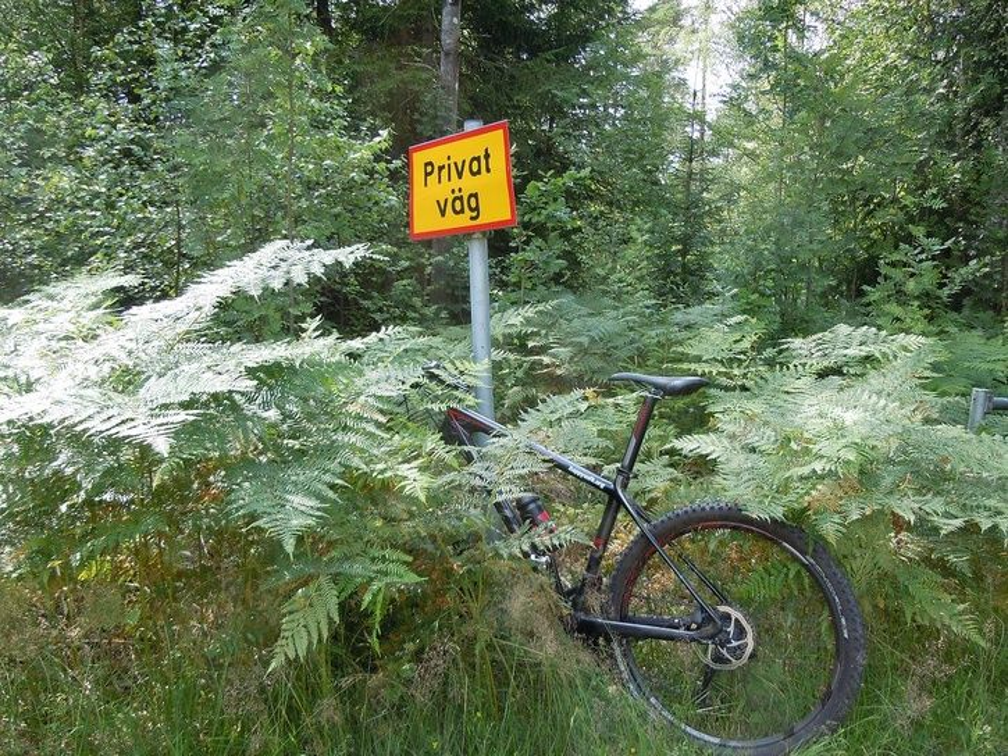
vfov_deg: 46.8
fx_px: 874
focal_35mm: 30
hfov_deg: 60.0
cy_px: 378
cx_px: 504
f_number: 3.5
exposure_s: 1/125
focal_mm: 5.4
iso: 100
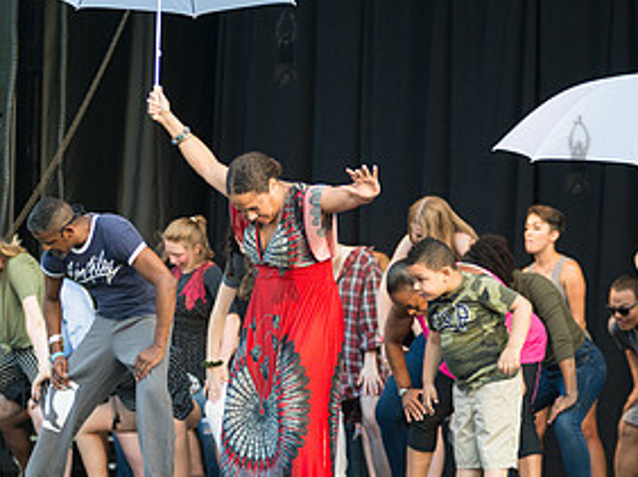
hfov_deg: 10.9
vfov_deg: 8.1
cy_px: 263
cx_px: 285
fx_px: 3352
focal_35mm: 182
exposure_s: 1/800
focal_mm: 92
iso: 1000
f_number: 2.8
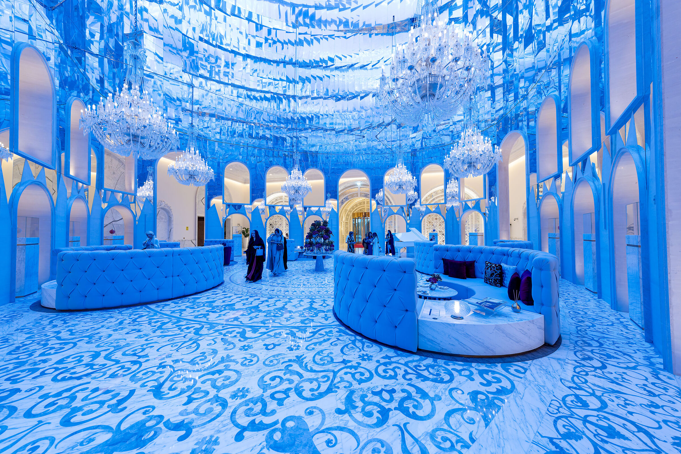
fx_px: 227
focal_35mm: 12
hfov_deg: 112.6
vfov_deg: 90.0
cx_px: 340
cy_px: 227
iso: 2000
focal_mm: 12
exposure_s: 1/50
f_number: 5
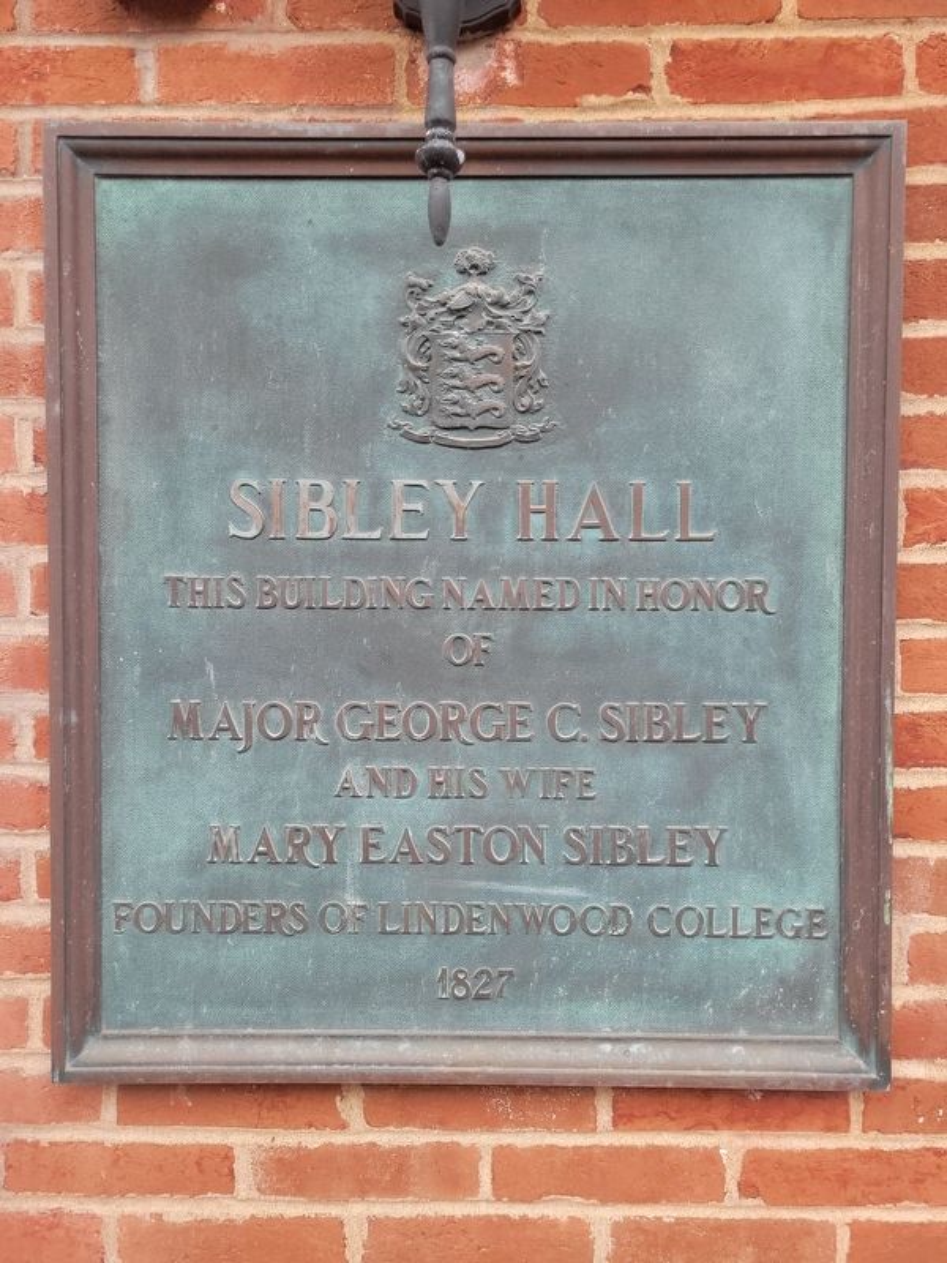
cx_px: 474
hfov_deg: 53.1
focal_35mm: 26
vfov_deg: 67.3
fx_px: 948
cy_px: 632
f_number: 1.8
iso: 160
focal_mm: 5.4
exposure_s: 1/120
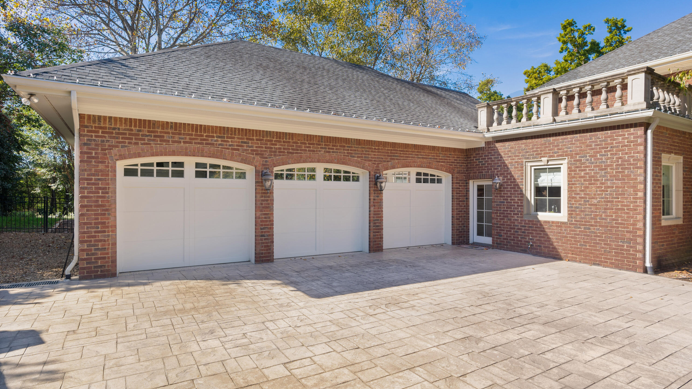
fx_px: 367
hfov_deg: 86.6
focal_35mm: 20
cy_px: 195
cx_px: 347
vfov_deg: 55.9
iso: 320
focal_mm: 19
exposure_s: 1/320
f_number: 7.1
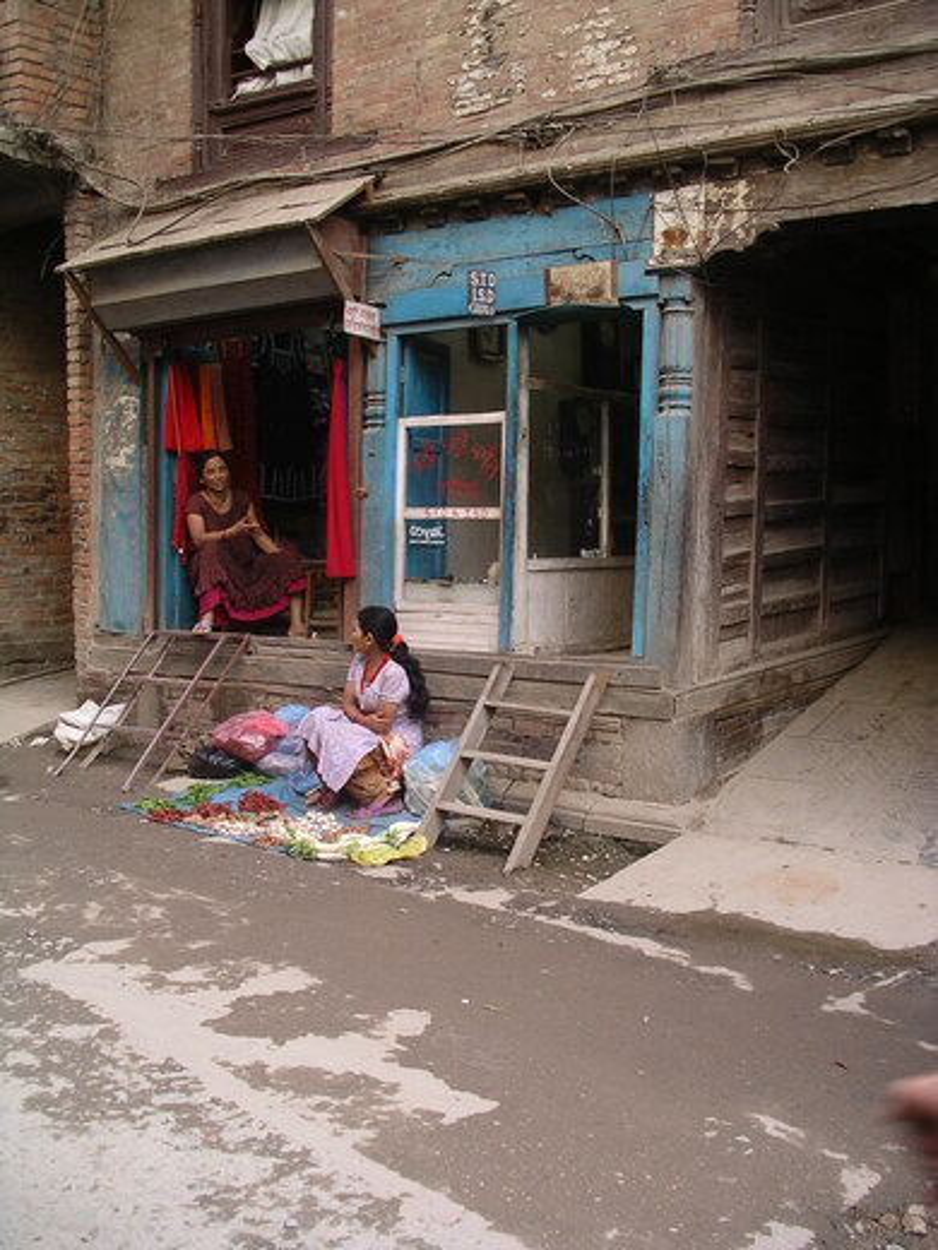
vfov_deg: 50.1
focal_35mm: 37
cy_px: 625
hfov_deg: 38.7
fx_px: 1337
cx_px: 469
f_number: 2.8
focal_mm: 7.8
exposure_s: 1/62
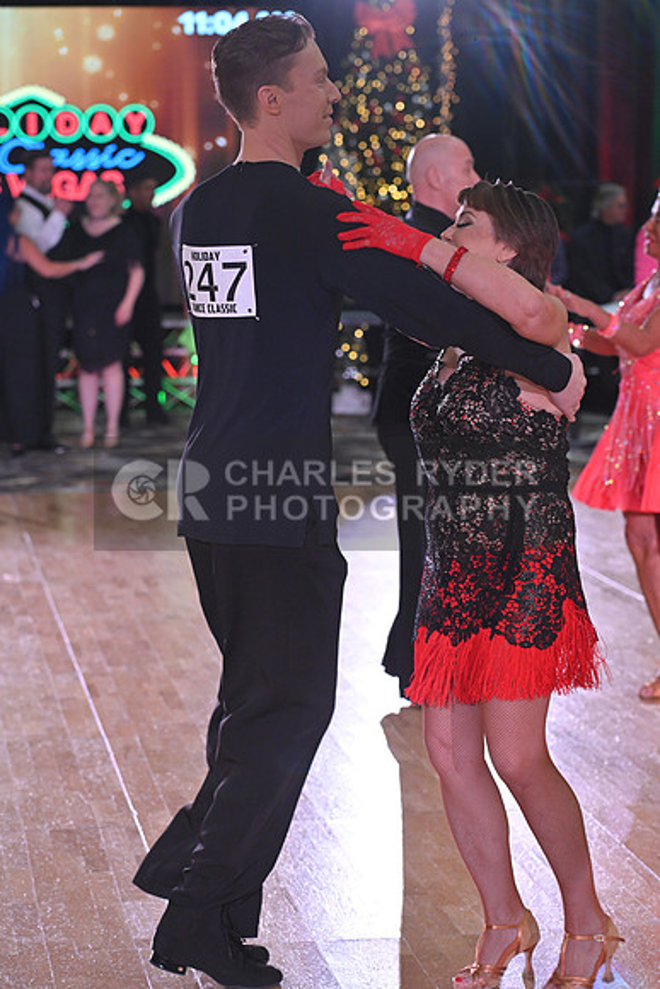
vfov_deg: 21.5
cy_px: 494
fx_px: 2611
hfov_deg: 14.4
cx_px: 330
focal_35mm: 95
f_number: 5
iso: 2000
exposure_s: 1/320
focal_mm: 95
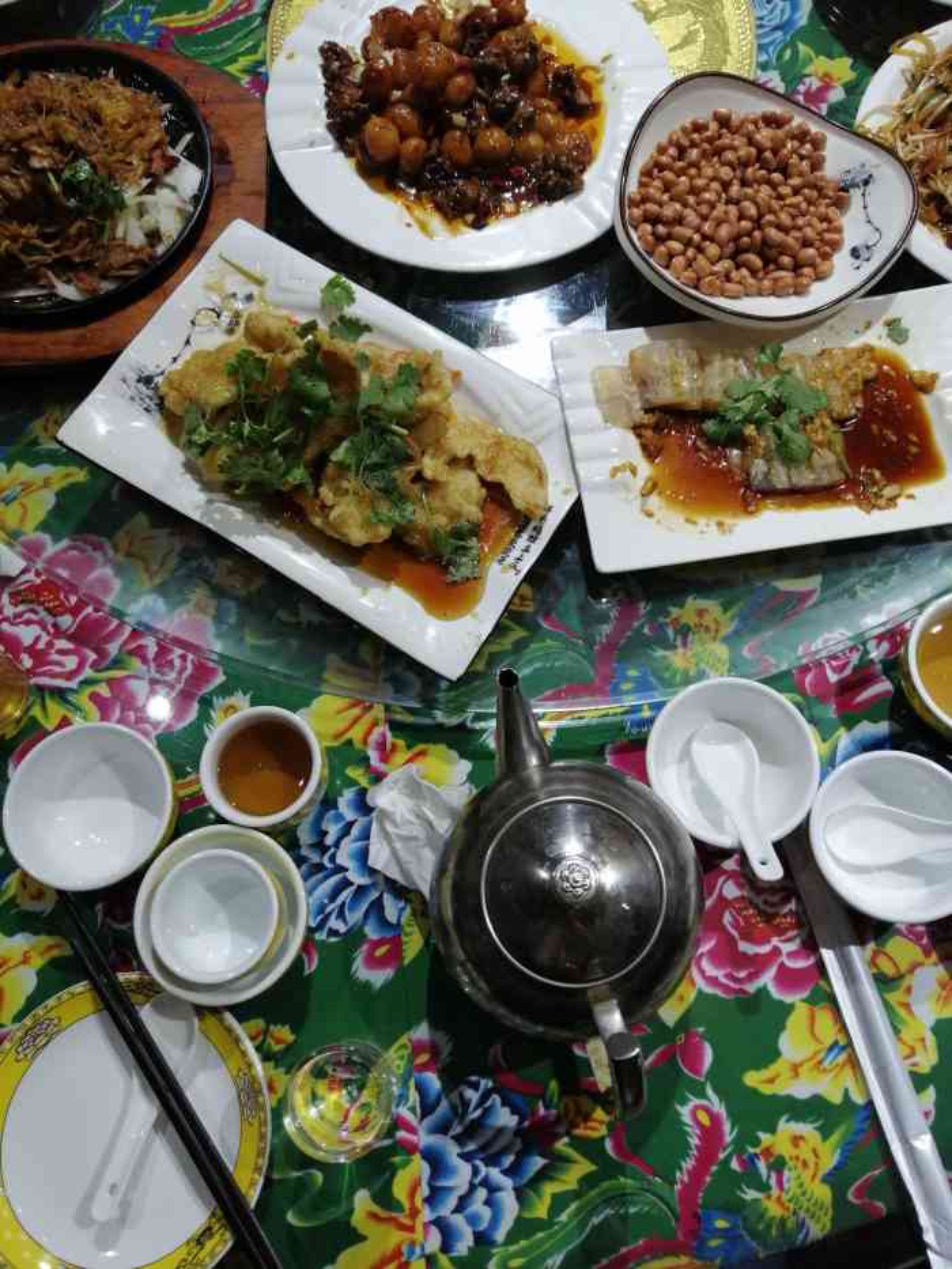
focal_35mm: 27
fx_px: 990
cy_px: 634
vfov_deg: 65.3
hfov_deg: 51.4
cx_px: 476
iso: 100
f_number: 1.8
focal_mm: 3.88
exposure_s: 1/100
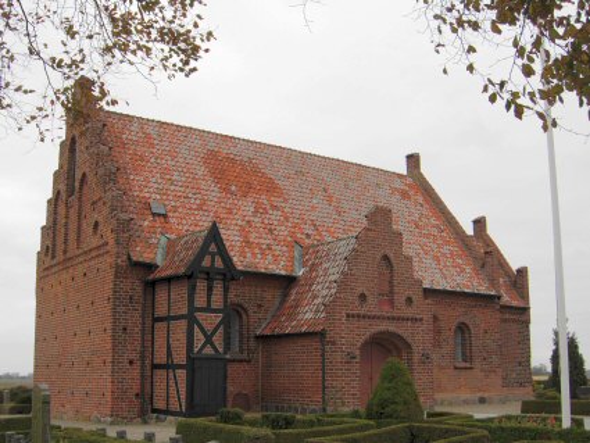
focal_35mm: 36
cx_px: 295
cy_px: 222
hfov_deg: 51.3
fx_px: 614
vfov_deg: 39.7
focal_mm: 7.5
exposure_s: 1/171
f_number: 3.8
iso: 50
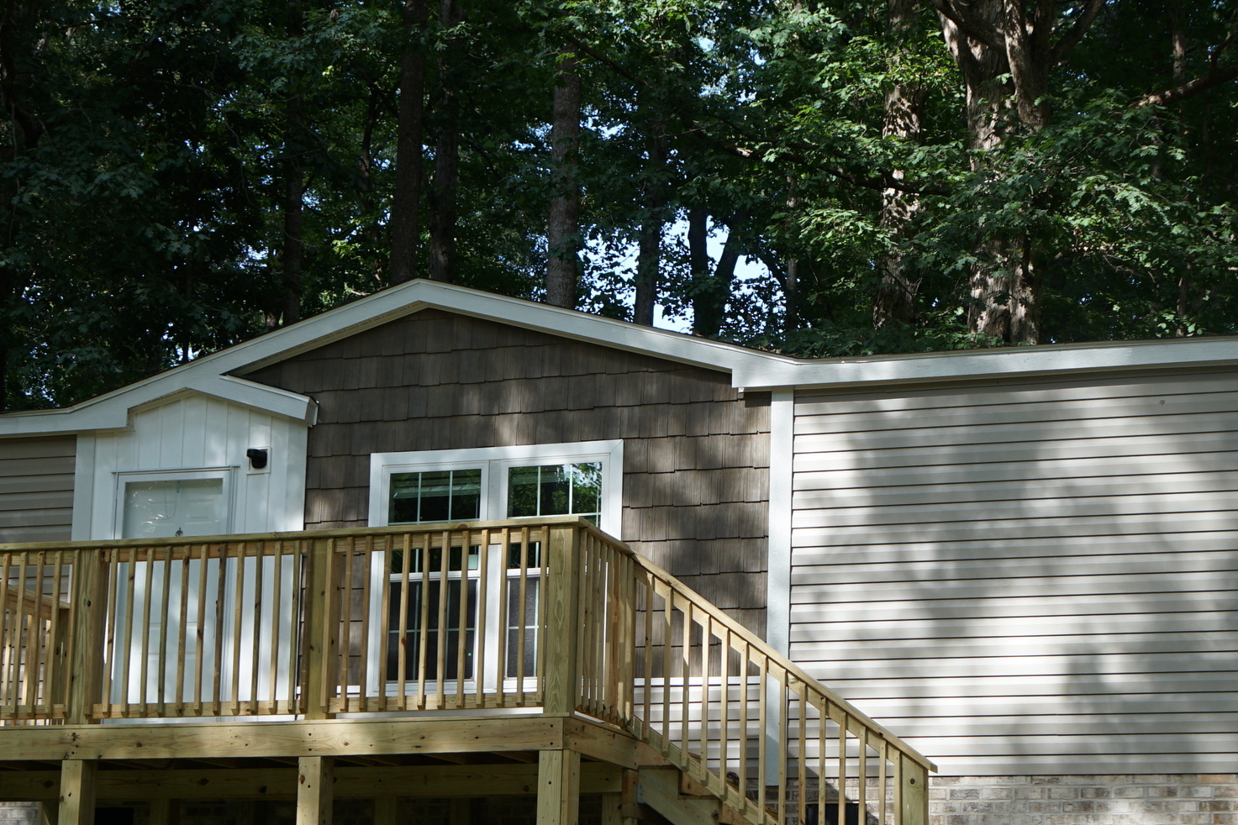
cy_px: 550
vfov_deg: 18.6
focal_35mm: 73
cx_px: 701
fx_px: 2510
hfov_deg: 27.7
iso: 125
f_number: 5.6
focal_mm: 35
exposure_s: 1/125
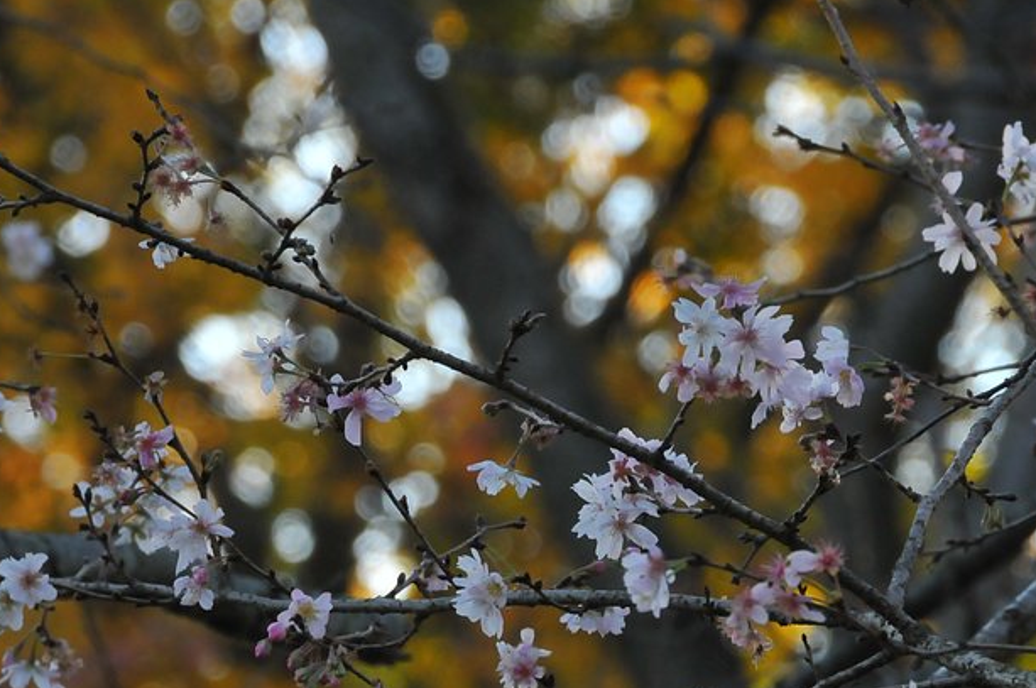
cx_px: 597
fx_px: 14398
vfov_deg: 2.7
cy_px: 516
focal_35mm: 501
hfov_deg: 4.1
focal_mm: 200
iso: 900
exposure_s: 1/250
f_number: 11
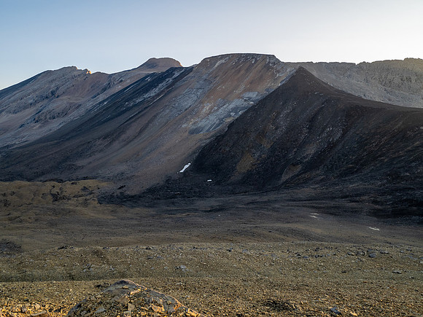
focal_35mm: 24
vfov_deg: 56.8
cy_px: 158
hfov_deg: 71.6
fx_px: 293
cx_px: 212
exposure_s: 1/80
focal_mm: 12
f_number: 8
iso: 200
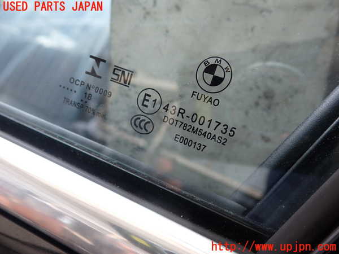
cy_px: 127
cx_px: 170
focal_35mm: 30
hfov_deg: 60.0
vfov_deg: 46.8
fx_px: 294
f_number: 2.3
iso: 100
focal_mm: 5.4
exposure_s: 1/60
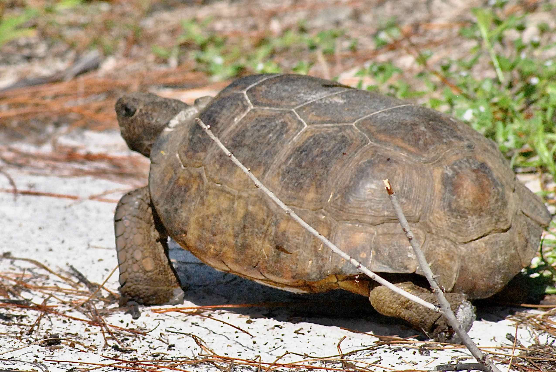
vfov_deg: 3.1
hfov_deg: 4.6
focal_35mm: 450
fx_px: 6958
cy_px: 186
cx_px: 278
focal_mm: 300
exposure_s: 1/4000
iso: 1600
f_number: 8
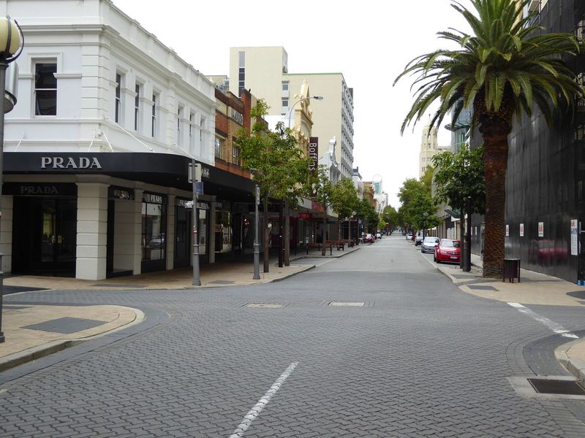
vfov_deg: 31.5
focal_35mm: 46
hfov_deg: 41.2
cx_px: 292
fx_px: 777
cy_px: 219
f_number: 3.9
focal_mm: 7.8
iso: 80
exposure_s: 1/200
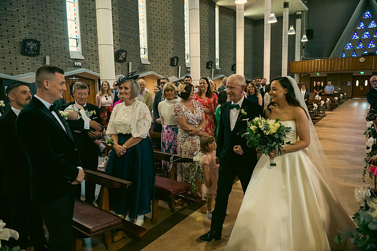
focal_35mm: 24
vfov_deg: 53.2
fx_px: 251
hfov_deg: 73.7
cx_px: 188
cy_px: 126
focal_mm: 24
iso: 1000
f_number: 3.5
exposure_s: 1/160
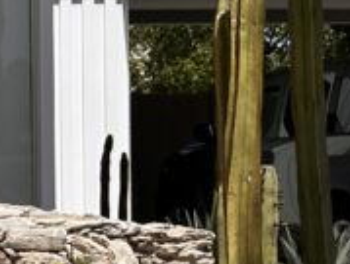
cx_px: -546
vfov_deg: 10.9
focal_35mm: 137
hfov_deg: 11.4
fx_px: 1388
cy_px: 121
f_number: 1.78
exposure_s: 1/7576
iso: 80
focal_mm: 6.86
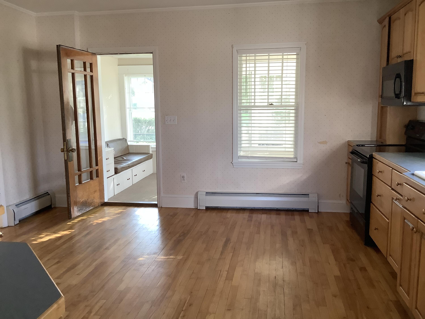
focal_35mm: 31
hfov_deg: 58.4
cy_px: 160
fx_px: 381
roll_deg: +0.1
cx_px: 212
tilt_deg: -8.3
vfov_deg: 45.4
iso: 200
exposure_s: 1/60
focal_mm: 3.3
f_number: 2.4
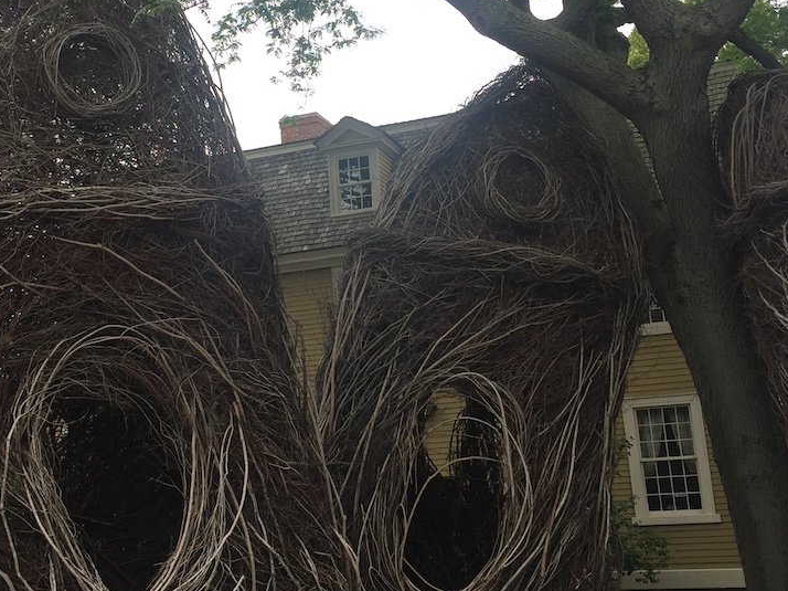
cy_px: 235
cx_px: 296
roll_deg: +2.5
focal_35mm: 52
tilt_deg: +14.3
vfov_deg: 28.0
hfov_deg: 36.6
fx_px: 1183
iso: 32
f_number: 2.2
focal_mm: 4.15
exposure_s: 1/412
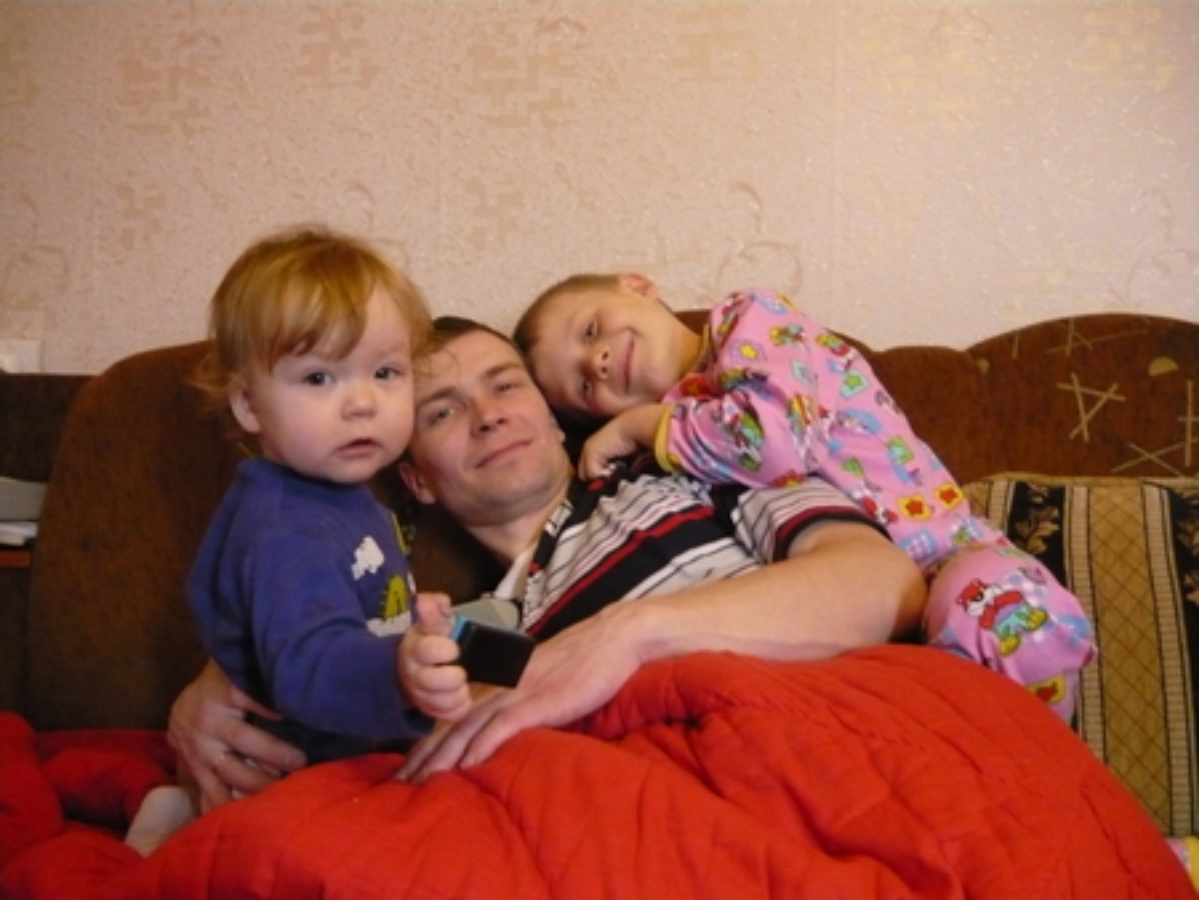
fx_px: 1144
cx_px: 600
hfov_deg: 55.3
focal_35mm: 33
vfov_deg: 43.0
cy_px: 450
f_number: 2.8
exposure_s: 1/25
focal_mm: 5.5
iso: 800
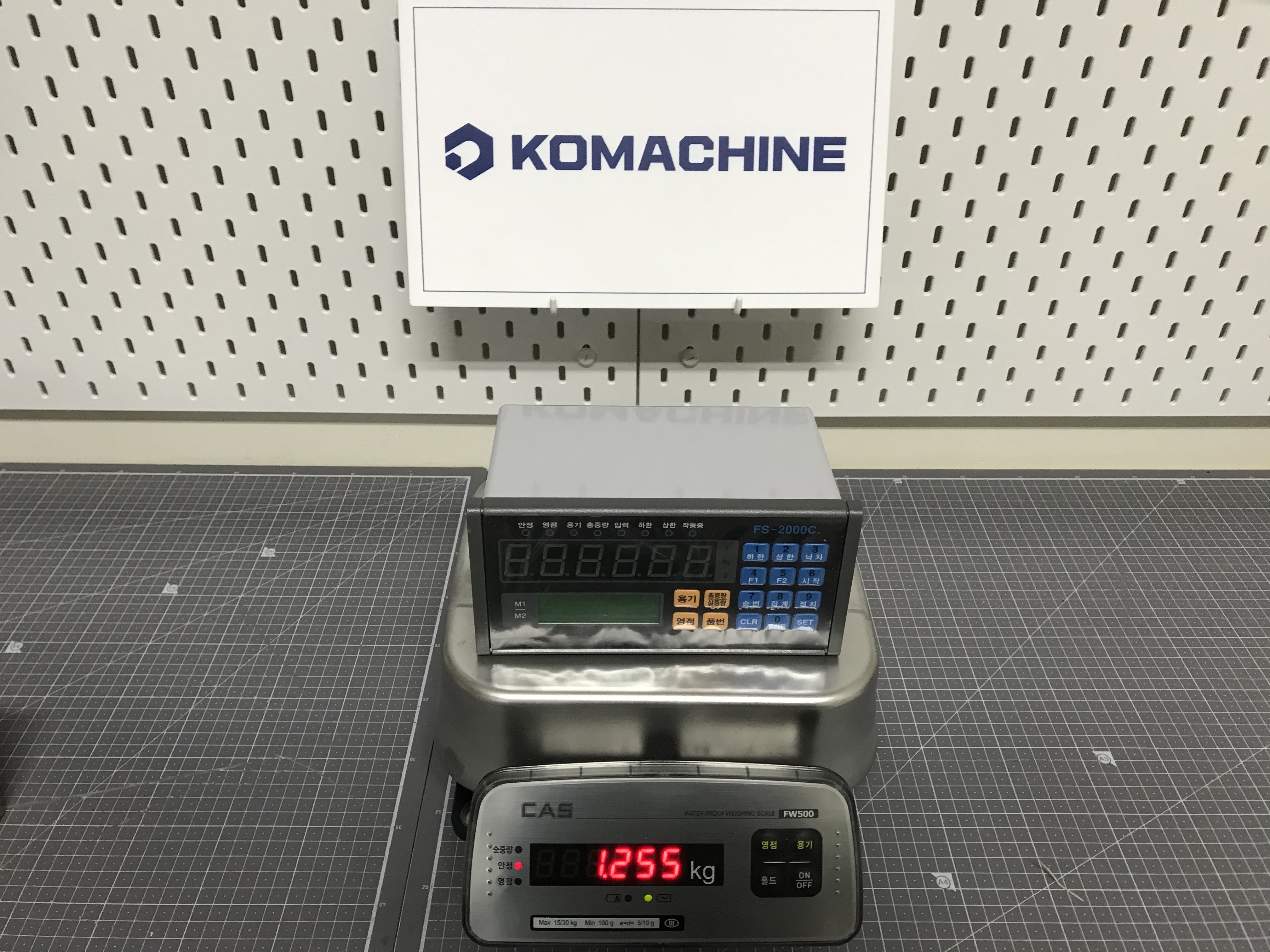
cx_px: 635
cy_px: 476
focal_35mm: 28
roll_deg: +0.2
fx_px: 1027
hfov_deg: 63.4
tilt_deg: -36.1
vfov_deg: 49.7
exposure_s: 1/17
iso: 40
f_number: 1.8
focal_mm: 3.99
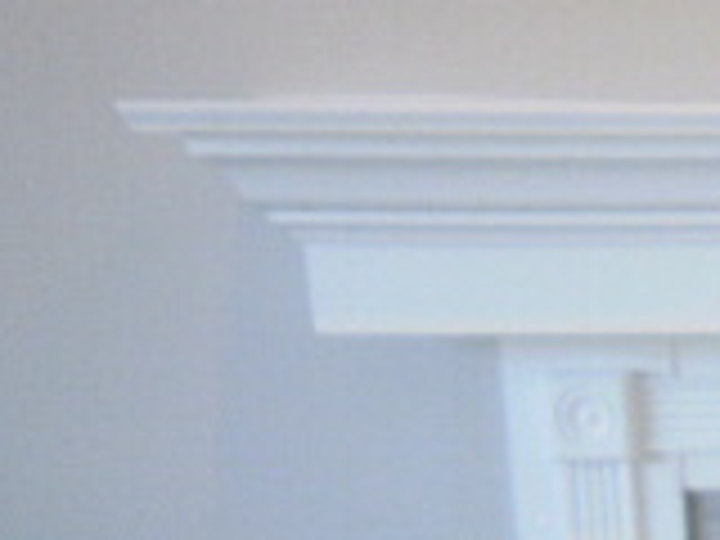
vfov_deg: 12.8
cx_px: 1143
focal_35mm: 104
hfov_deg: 16.8
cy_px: 1008
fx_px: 2163
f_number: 2.6
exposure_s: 1/40
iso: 100
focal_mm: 4.65
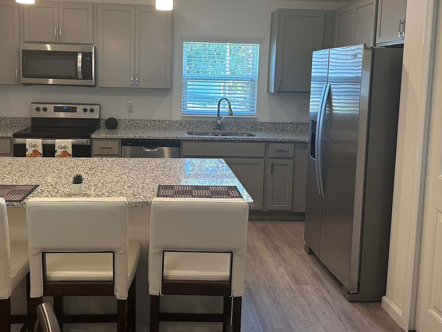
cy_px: 121
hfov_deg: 55.1
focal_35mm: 33
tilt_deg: -5.2
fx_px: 421
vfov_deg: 42.6
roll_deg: -1.6
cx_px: 185
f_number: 1.78
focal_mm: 6.86
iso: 160
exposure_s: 1/120
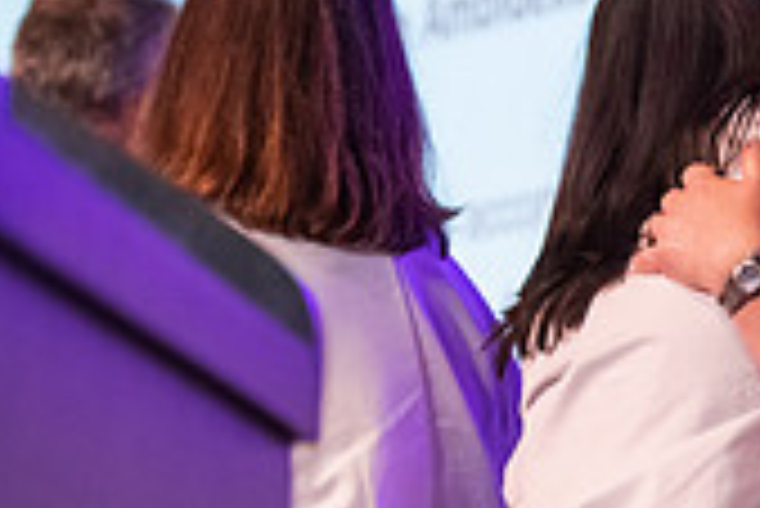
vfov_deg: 4.2
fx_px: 6888
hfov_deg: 6.3
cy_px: 299
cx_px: 1021
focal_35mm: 326
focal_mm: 95
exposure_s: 1/200
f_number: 3.2
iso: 4000
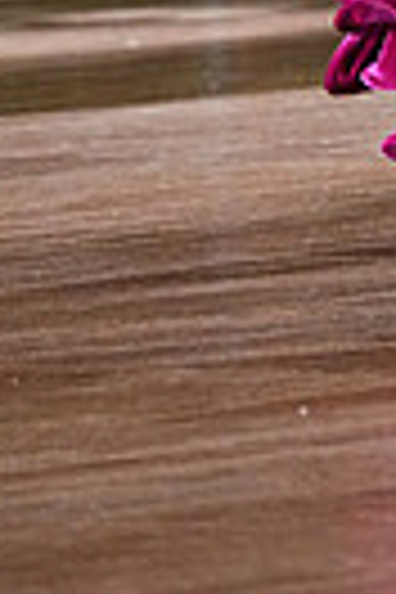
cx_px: 659
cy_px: -540
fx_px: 14552
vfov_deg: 2.3
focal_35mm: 882
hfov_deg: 1.6
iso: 8000
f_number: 4.5
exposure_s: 1/400
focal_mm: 200
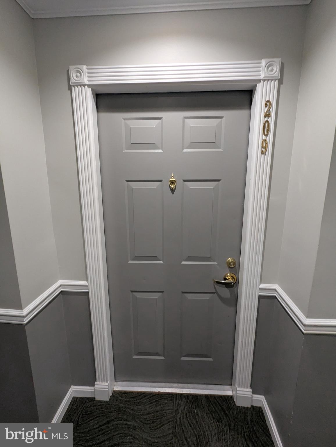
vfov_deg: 94.4
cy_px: 224
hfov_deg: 78.2
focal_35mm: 16
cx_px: 168
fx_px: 207
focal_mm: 2.35
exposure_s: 1/23.8
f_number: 2.2
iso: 214
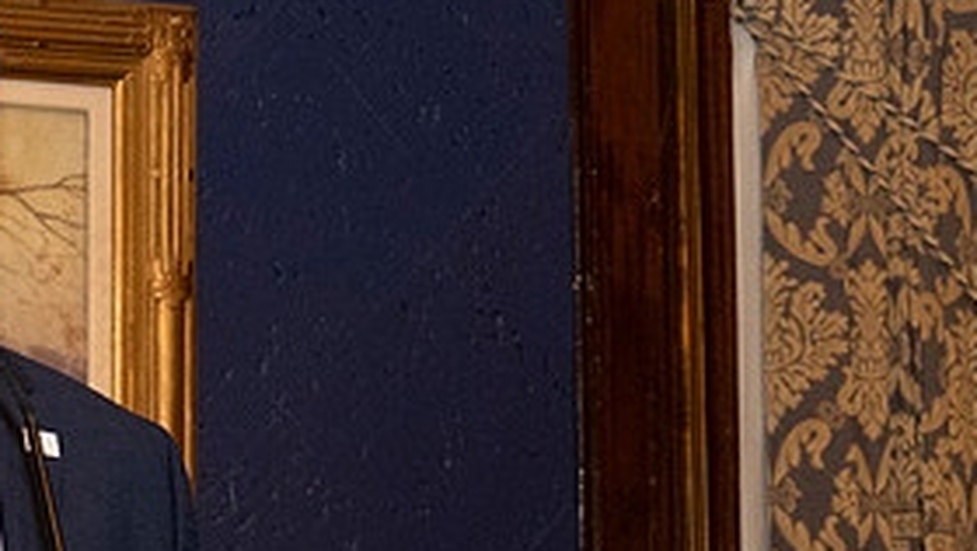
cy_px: 518
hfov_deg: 13.6
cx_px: -28
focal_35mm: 156
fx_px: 4044
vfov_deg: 7.8
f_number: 9
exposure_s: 1/50
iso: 4000
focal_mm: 48
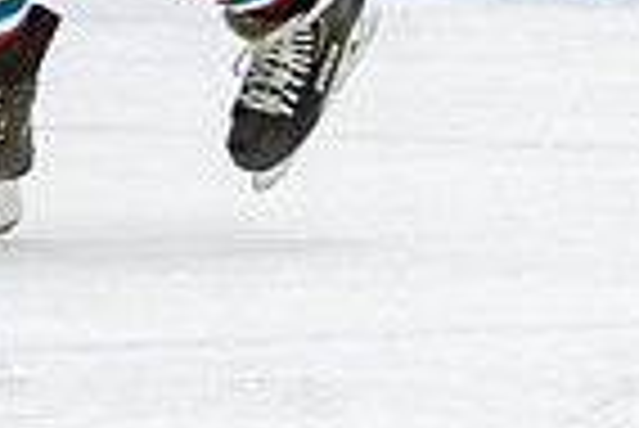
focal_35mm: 854
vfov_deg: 1.6
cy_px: -554
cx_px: -12
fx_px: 15174
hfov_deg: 2.4
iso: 1600
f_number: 2.8
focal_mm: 102
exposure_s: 1/640
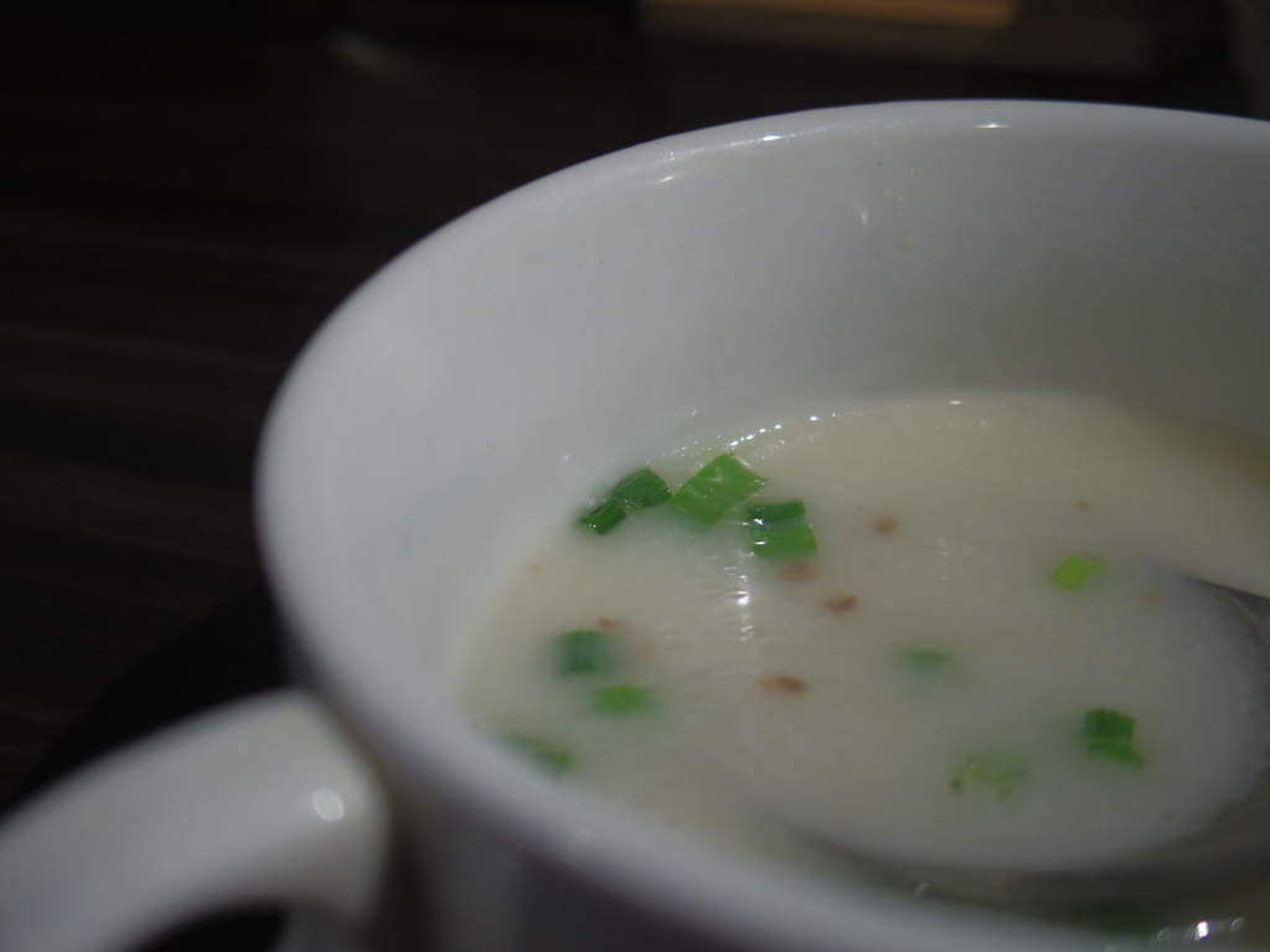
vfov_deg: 30.9
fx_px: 1724
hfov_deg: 40.4
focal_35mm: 47
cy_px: 476
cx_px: 635
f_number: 1.9
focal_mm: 8.5
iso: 160
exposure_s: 1/60
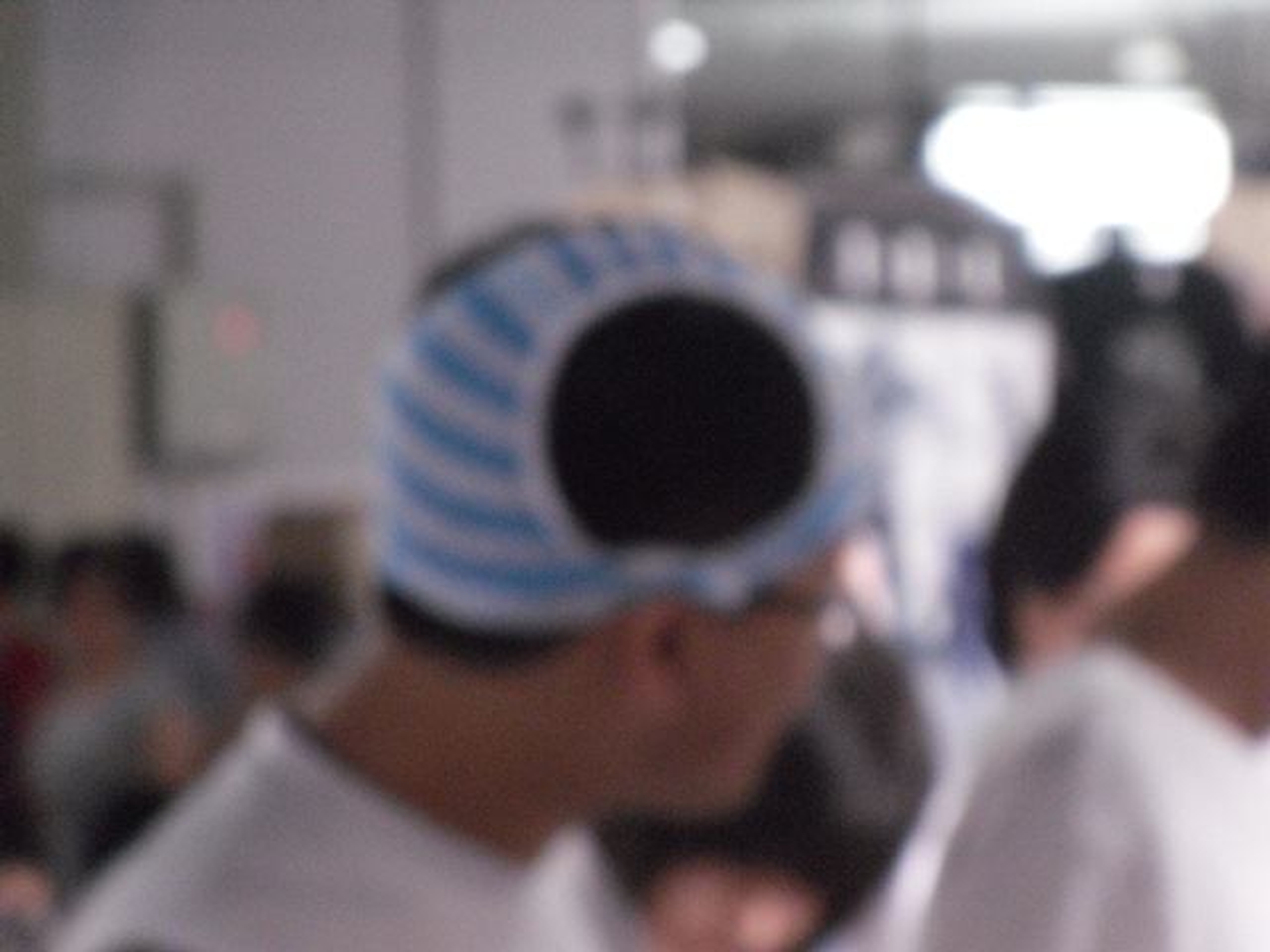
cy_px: 476
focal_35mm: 209
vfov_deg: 7.1
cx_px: 635
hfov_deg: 9.5
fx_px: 7668
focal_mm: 29.43
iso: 800
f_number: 5.5
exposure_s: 1/8
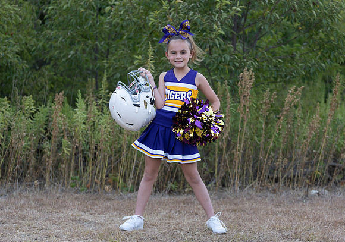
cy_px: 123
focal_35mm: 78
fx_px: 758
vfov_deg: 18.1
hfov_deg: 25.6
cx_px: 182
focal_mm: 70
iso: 200
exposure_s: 1/320
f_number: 2.8
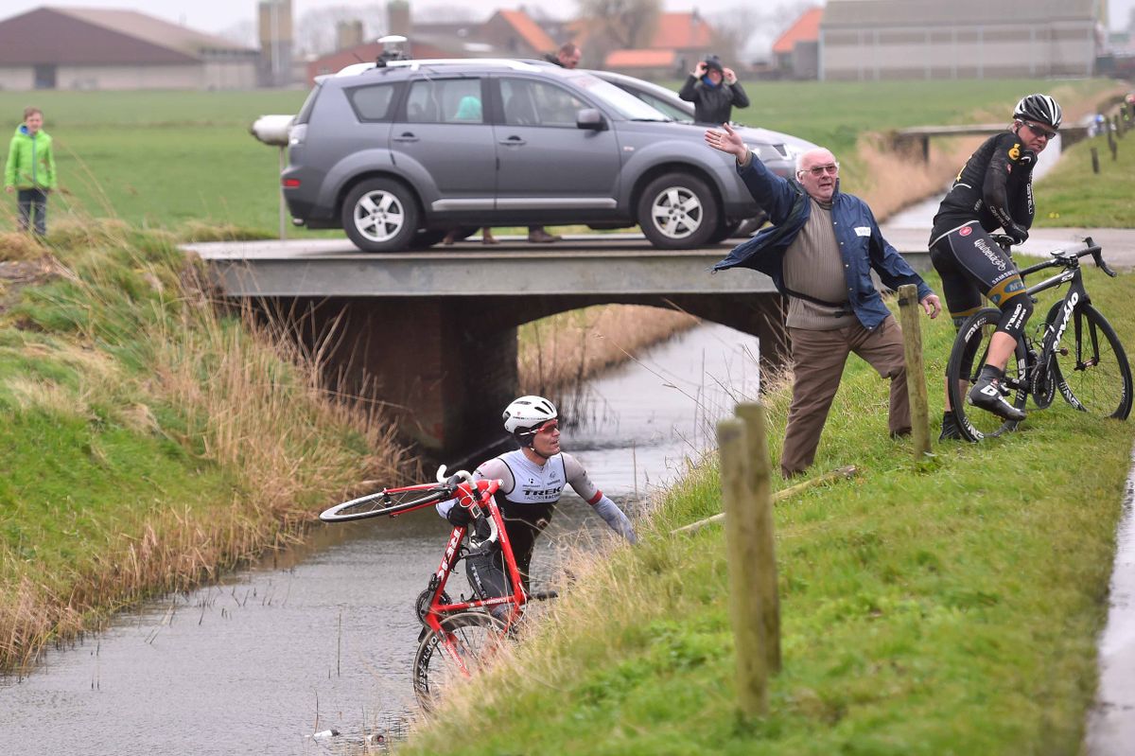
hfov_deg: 15.2
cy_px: 378
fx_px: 4254
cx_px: 568
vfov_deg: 10.2
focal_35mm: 135
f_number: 3.5
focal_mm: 135
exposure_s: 1/1250
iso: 640
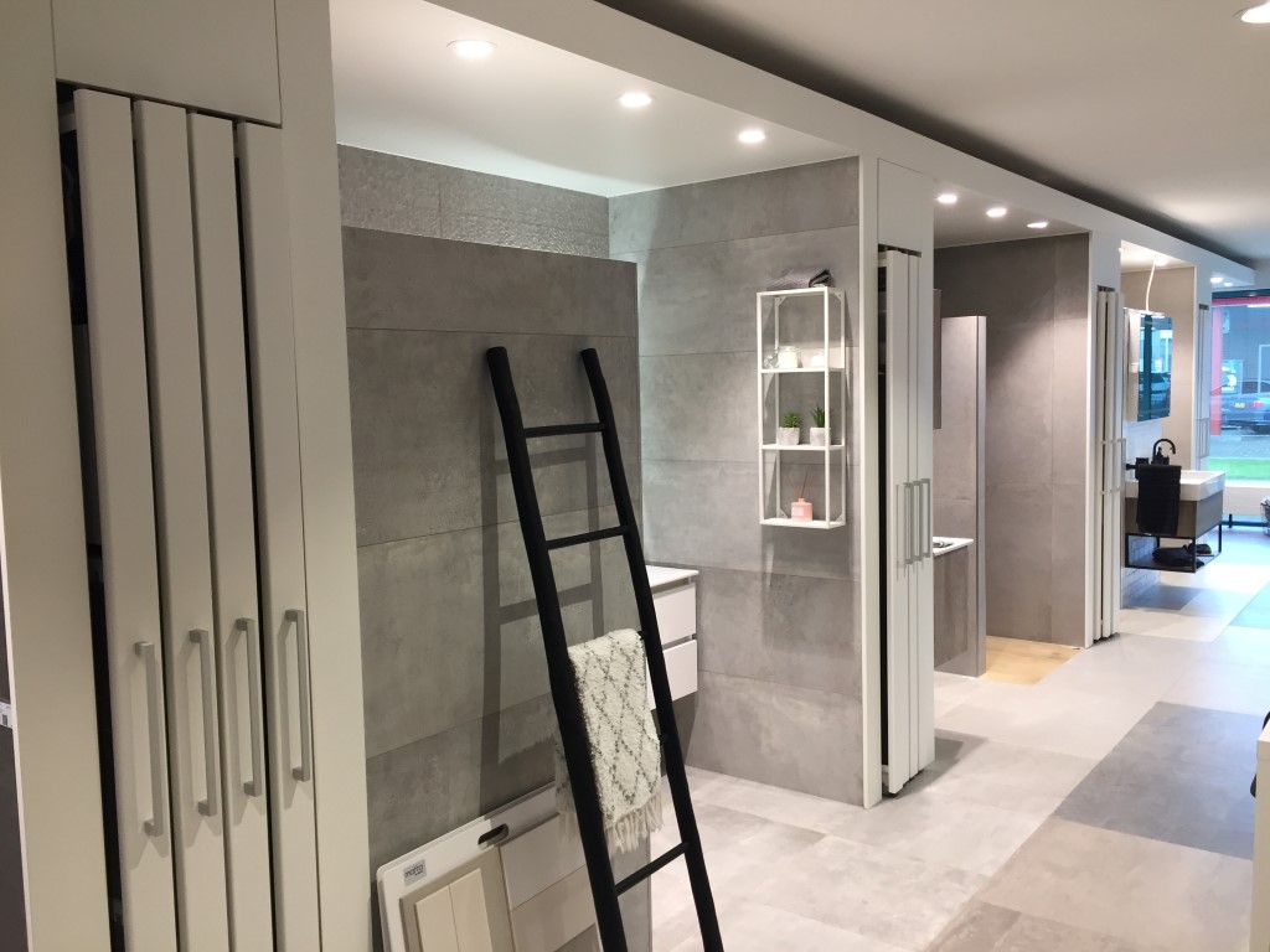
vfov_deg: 48.2
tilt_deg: -3.8
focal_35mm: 29
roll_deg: +0.9
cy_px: 476
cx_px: 635
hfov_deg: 61.7
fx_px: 1064
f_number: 2.2
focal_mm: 4.15
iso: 32
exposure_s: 1/33
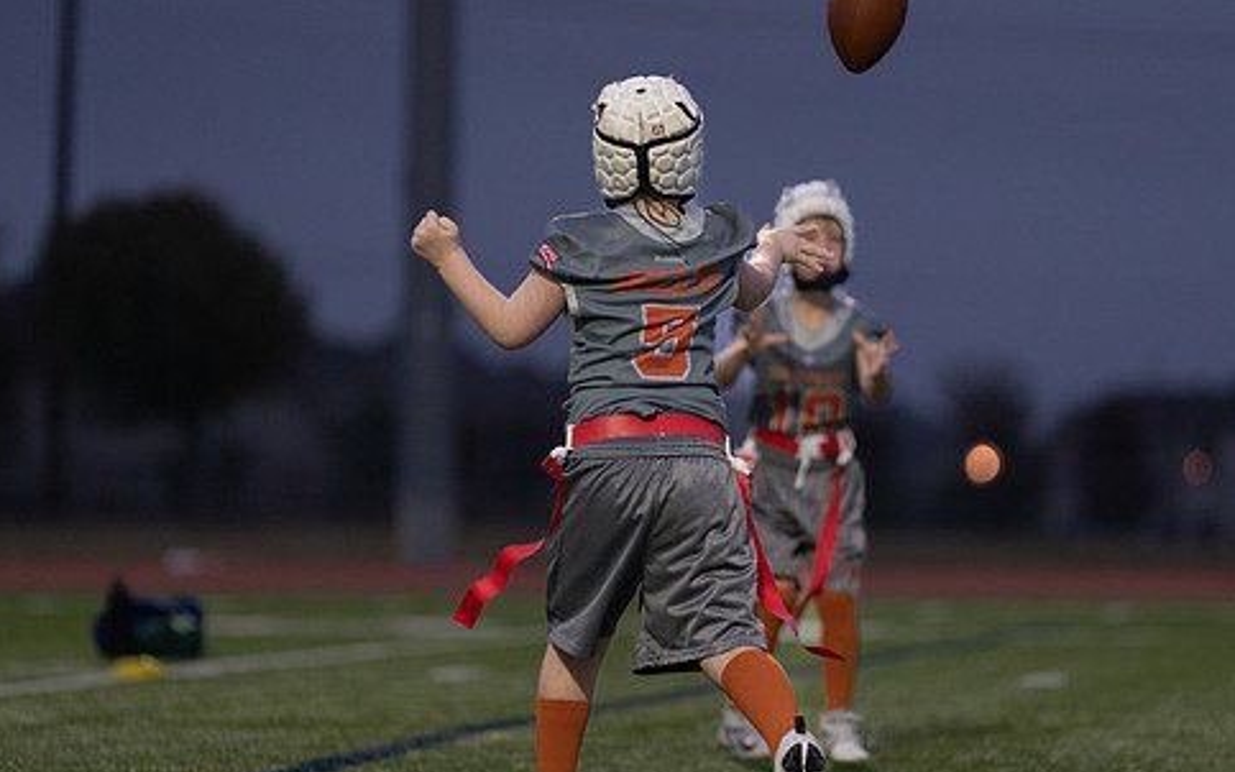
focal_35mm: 262
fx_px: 8819
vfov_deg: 5.0
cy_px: 422
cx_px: 675
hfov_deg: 8.0
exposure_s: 1/800
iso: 1250
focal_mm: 200
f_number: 2.8
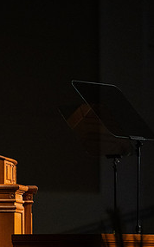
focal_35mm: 416
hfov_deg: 3.2
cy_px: 183
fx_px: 2795
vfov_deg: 5.0
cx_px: -23
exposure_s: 1/320
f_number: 2.8
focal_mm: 180
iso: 3200
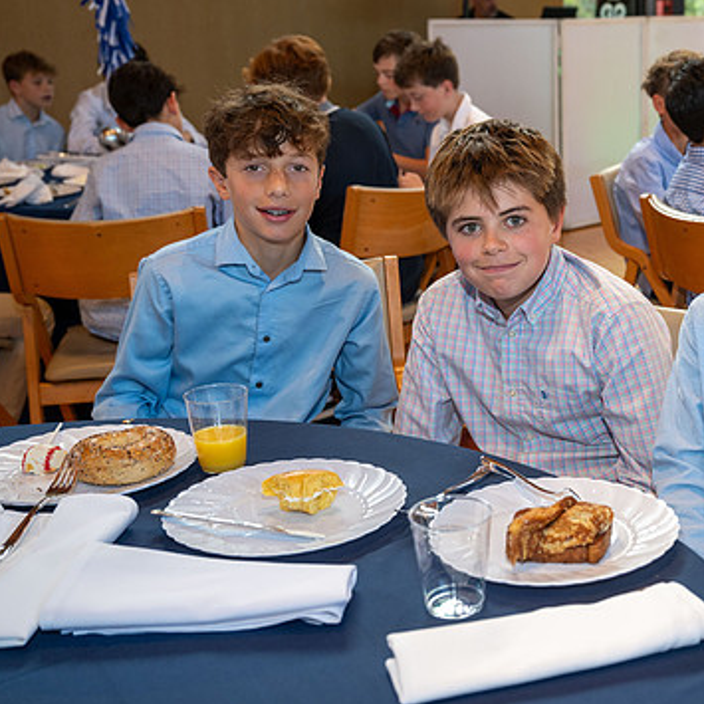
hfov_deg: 33.0
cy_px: 352
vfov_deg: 34.0
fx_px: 1150
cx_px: 567
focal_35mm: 50
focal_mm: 36
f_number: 4.5
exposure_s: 1/160
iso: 800
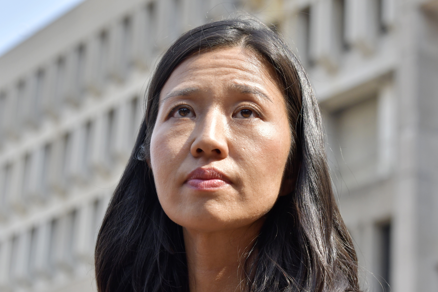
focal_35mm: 105
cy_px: 146
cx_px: 219
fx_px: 1277
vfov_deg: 13.0
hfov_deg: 19.5
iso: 640
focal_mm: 70
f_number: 5.6
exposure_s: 1/2000
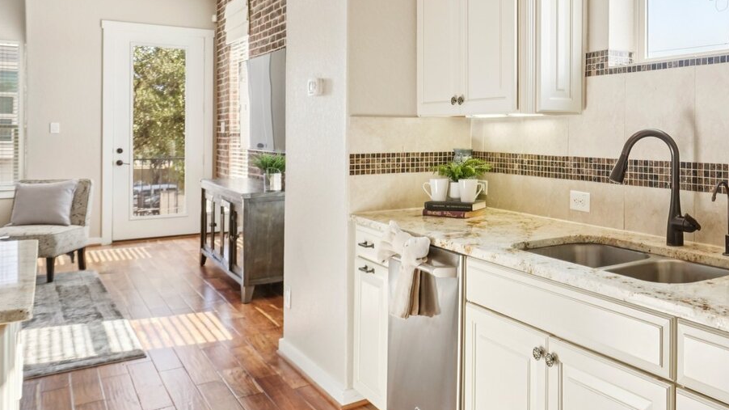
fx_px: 618
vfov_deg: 36.2
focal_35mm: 32
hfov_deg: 57.9
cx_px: 546
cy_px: 133
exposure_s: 1/160
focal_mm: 17
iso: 800
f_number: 8
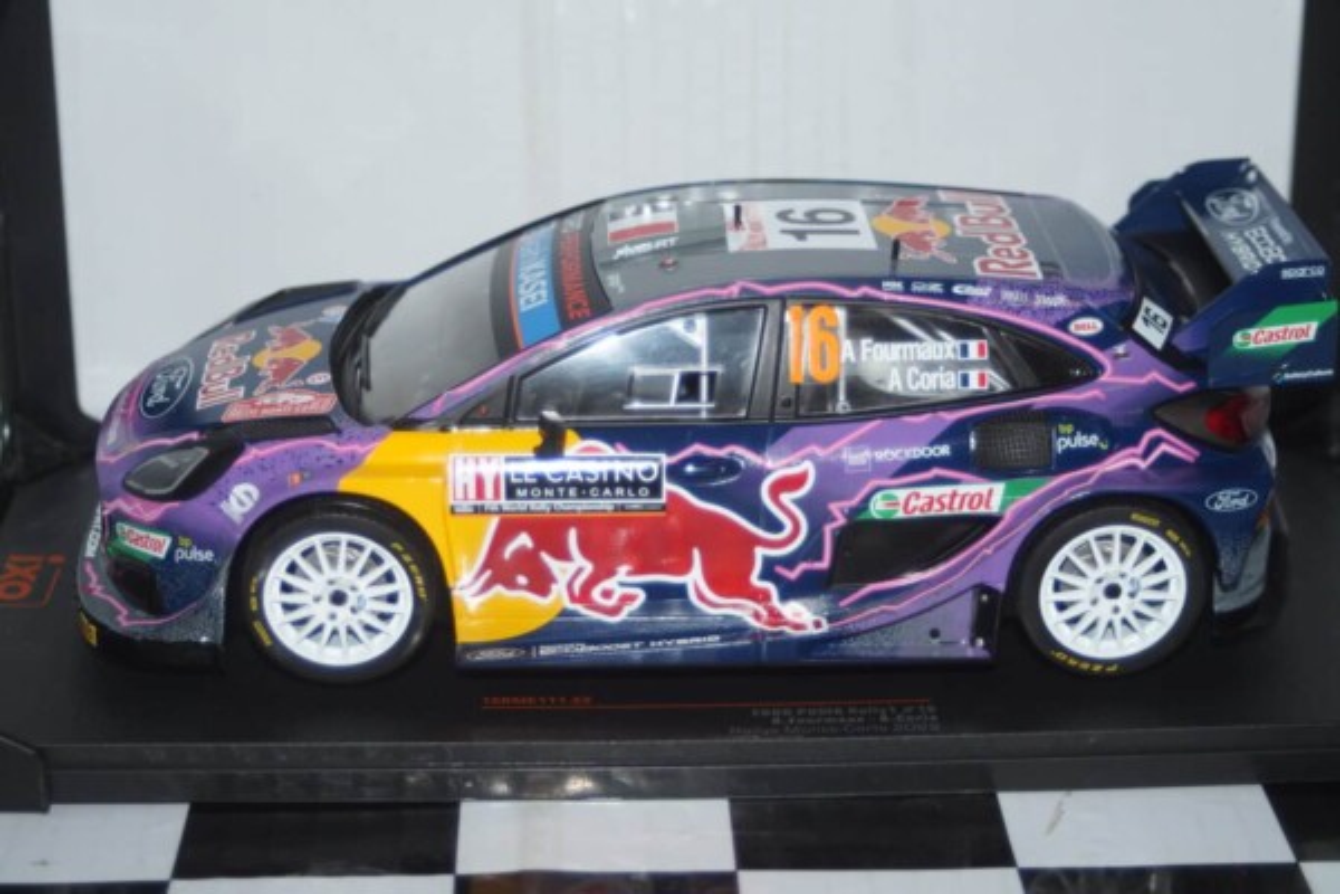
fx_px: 2791
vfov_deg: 18.2
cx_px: 670
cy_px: 447
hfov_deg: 27.0
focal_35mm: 75
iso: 200
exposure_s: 1/100
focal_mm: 50
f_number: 4.5
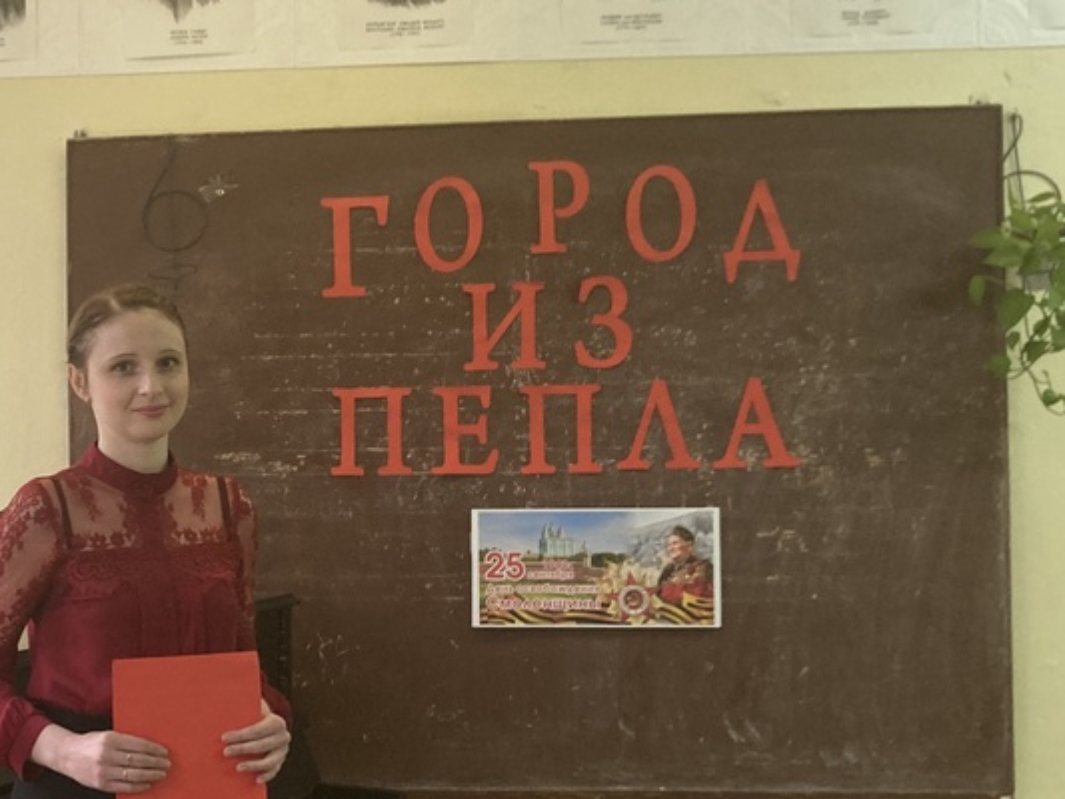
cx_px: -2
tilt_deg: +0.2
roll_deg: +0.2
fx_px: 1939
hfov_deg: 28.8
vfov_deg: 23.3
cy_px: 459
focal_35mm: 63
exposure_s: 1/50
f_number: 1.8
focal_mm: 3.99
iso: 100
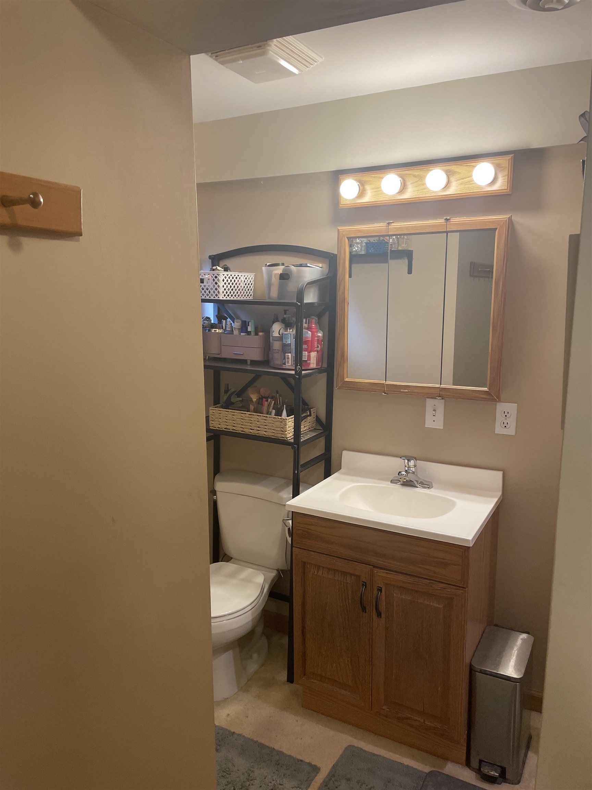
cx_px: 296
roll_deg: +2.0
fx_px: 593
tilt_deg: -8.2
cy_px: 395
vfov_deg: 67.3
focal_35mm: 26
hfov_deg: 53.1
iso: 100
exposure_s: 1/120
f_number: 1.6
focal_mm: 4.2
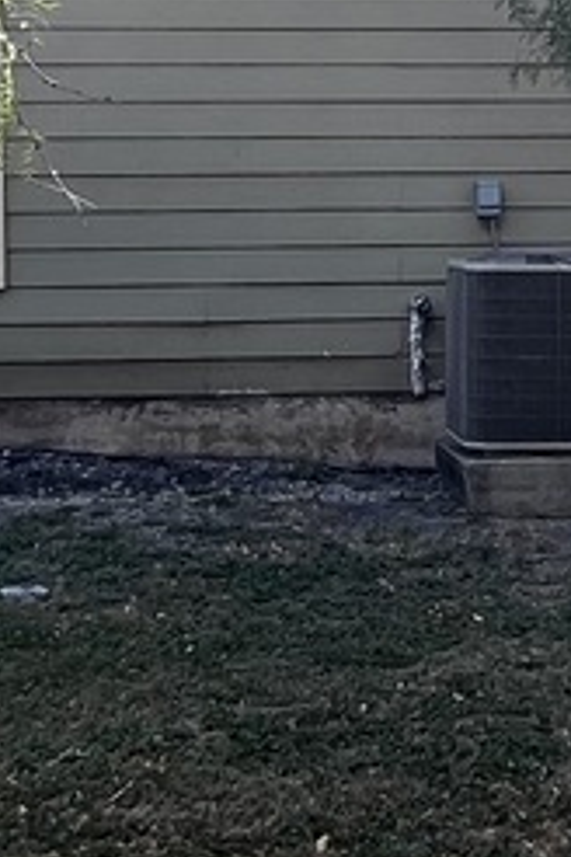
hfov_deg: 17.2
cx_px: 380
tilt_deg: -0.2
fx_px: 1879
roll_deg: +0.7
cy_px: 185
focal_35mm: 79
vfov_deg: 25.3
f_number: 1.8
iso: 32
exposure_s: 1/228
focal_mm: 1.57
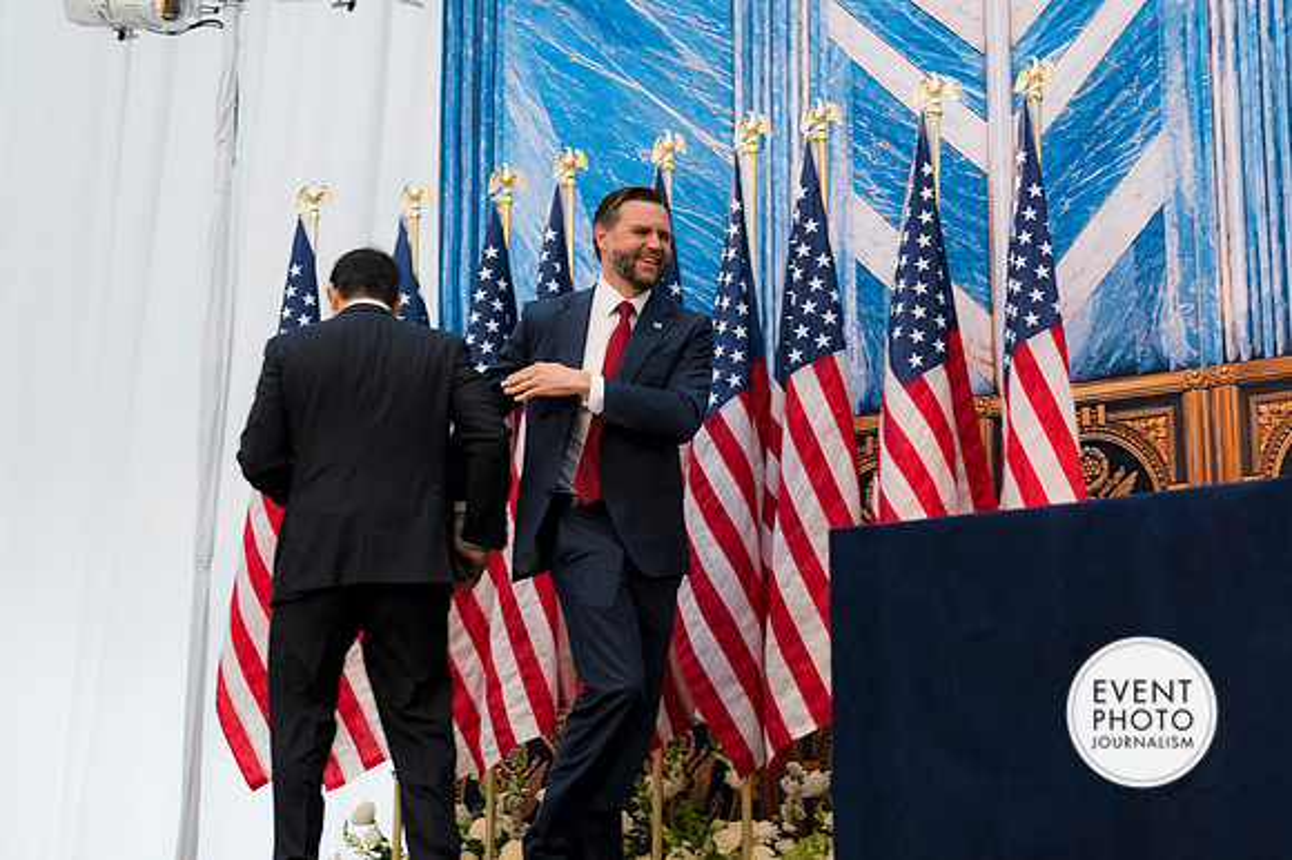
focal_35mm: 66
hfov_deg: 30.5
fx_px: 2367
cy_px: 430
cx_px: 646
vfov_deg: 20.6
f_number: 2.8
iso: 280
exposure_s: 1/200
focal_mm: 44
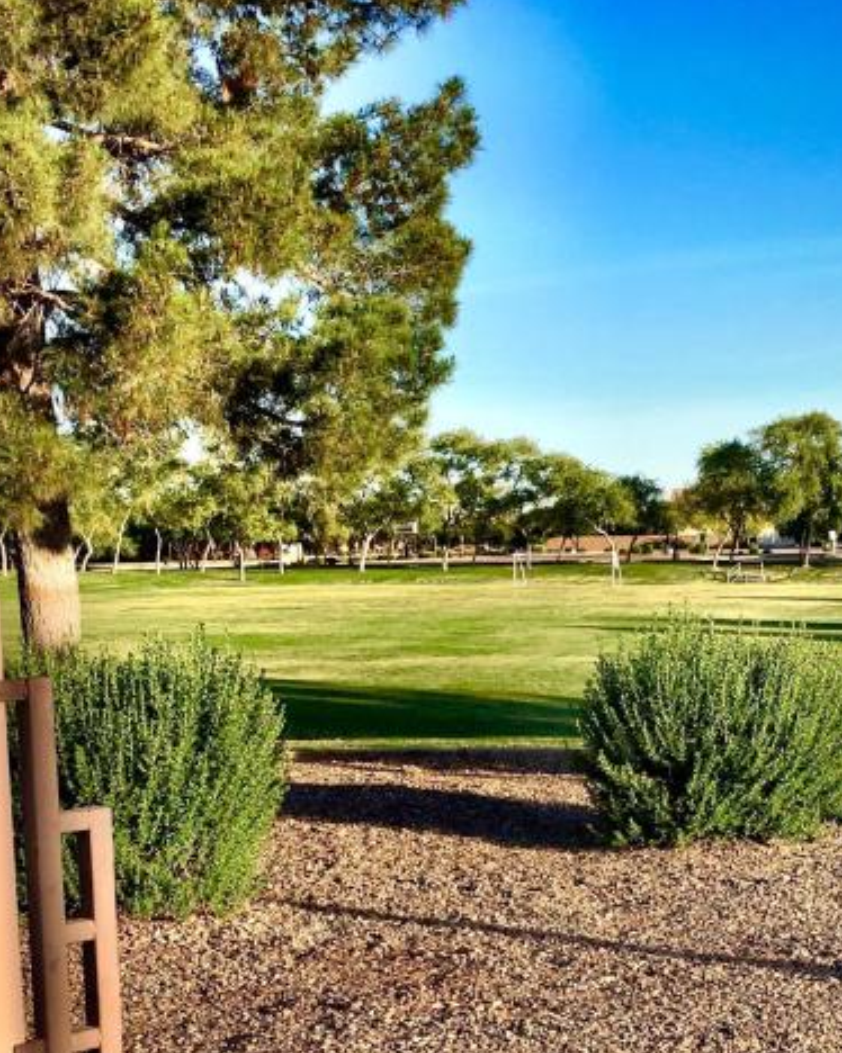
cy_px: 853
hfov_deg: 24.6
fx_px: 1933
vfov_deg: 29.7
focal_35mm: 62
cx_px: 475
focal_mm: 4.15
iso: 25
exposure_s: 1/1304
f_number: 2.2
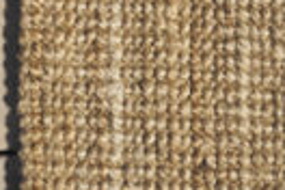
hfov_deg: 5.0
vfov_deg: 3.5
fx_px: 3064
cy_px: -394
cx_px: -576
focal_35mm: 387
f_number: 10
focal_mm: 50
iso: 100
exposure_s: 1/200
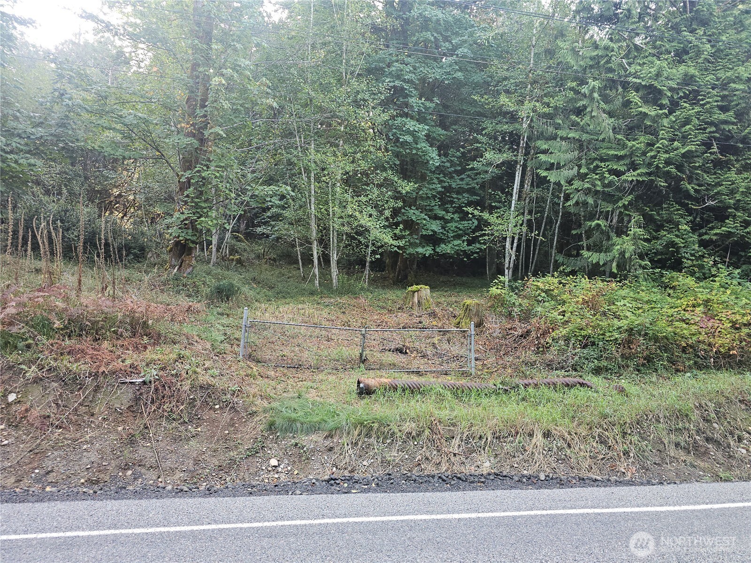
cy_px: 282
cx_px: 376
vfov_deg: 58.9
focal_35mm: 23
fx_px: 499
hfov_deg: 73.9
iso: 160
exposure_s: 1/120
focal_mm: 6.3
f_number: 1.7
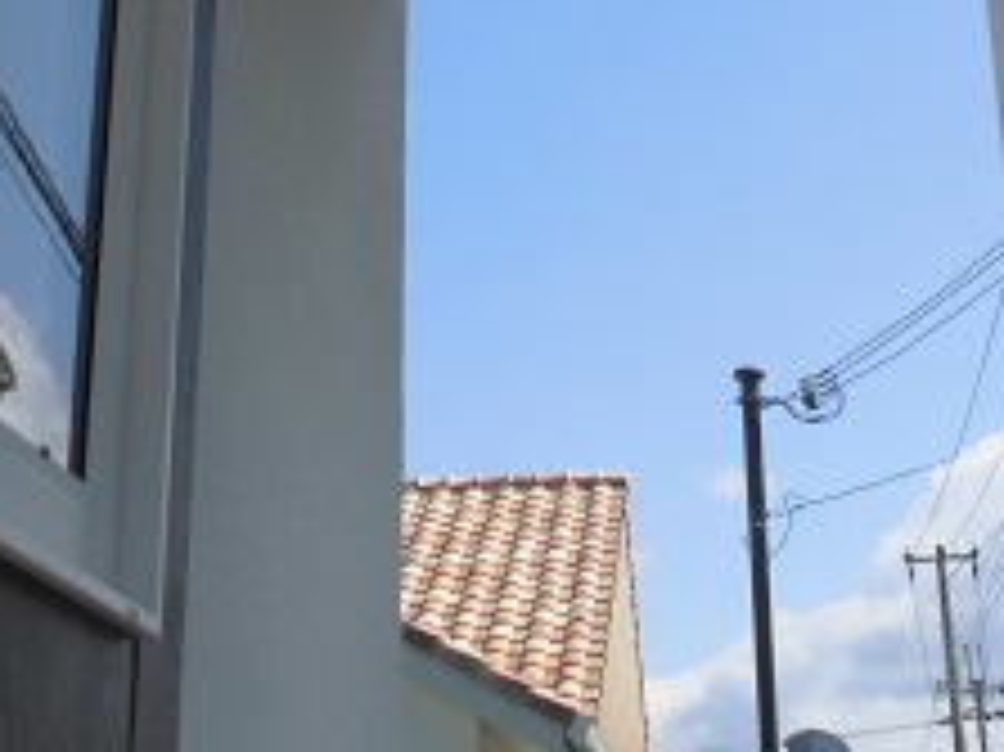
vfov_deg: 18.2
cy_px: -77
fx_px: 2261
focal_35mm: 78
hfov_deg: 25.0
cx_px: 572
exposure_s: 1/500
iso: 100
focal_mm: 6.1
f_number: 4
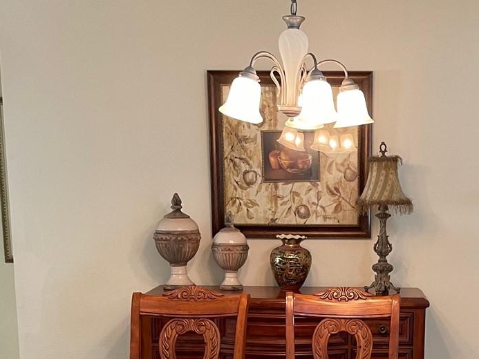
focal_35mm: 60
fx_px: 830
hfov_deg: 31.8
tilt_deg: -9.5
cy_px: 350
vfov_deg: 23.5
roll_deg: +0.1
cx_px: 341
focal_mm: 4.2
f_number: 1.6
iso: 160
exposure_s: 1/60
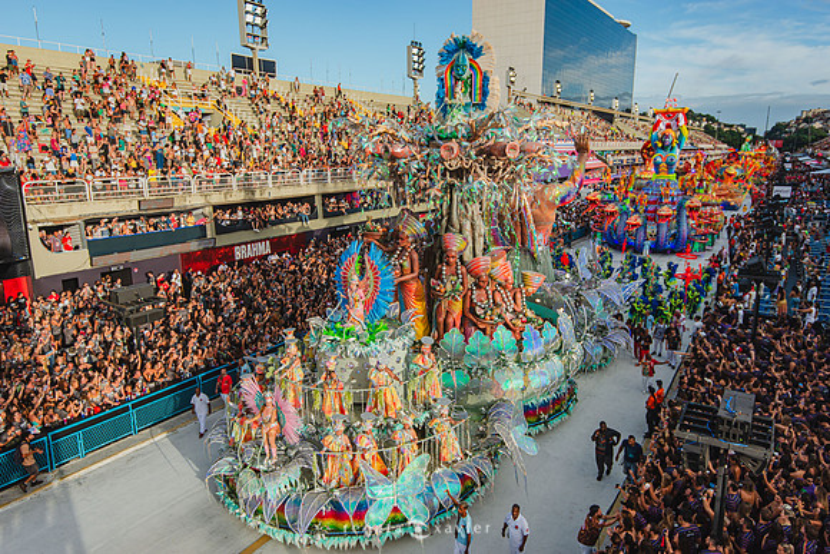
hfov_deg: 71.5
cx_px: 415
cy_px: 277
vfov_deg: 51.3
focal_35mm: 25
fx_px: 576
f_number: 4
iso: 200
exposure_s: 1/1000
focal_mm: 25
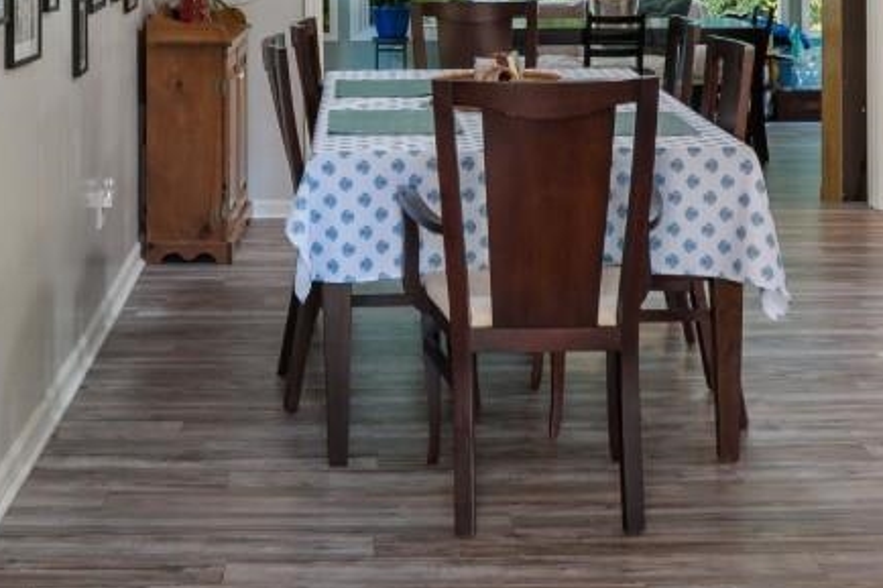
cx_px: 382
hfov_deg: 28.4
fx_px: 1741
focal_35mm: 71
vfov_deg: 18.2
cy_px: -124
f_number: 4.8
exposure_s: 1/5
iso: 100
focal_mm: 13
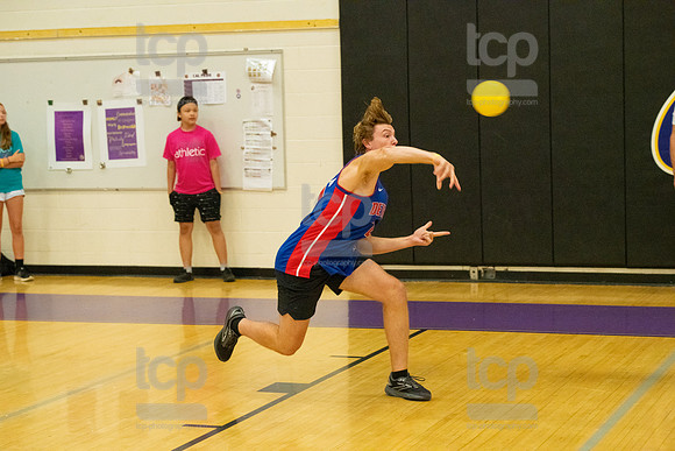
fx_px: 1688
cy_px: 226
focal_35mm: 90
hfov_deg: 22.6
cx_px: 338
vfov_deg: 15.2
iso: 6400
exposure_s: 1/800
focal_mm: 90
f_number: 4.5
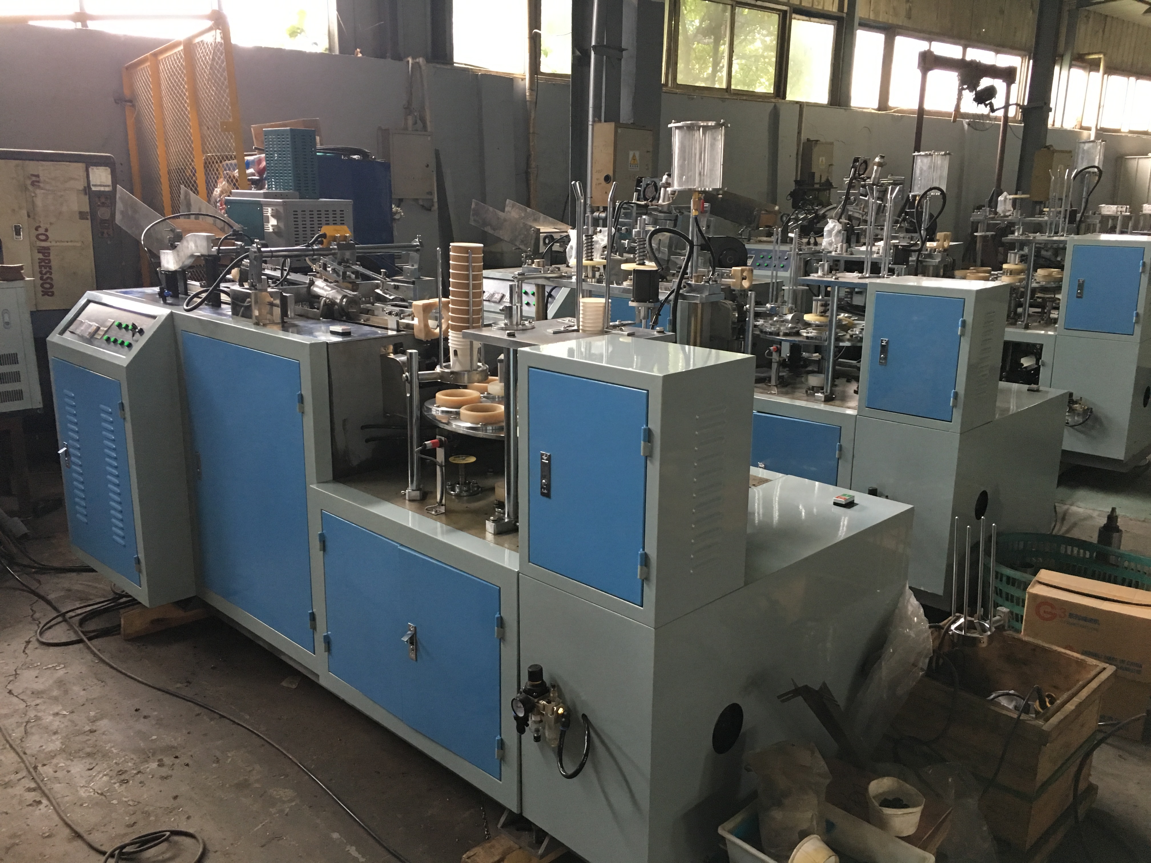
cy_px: 432
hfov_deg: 61.7
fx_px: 964
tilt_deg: -13.9
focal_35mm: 29
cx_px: 576
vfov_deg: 48.2
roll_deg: -0.1
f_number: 2.2
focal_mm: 4.15
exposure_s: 1/33
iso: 200
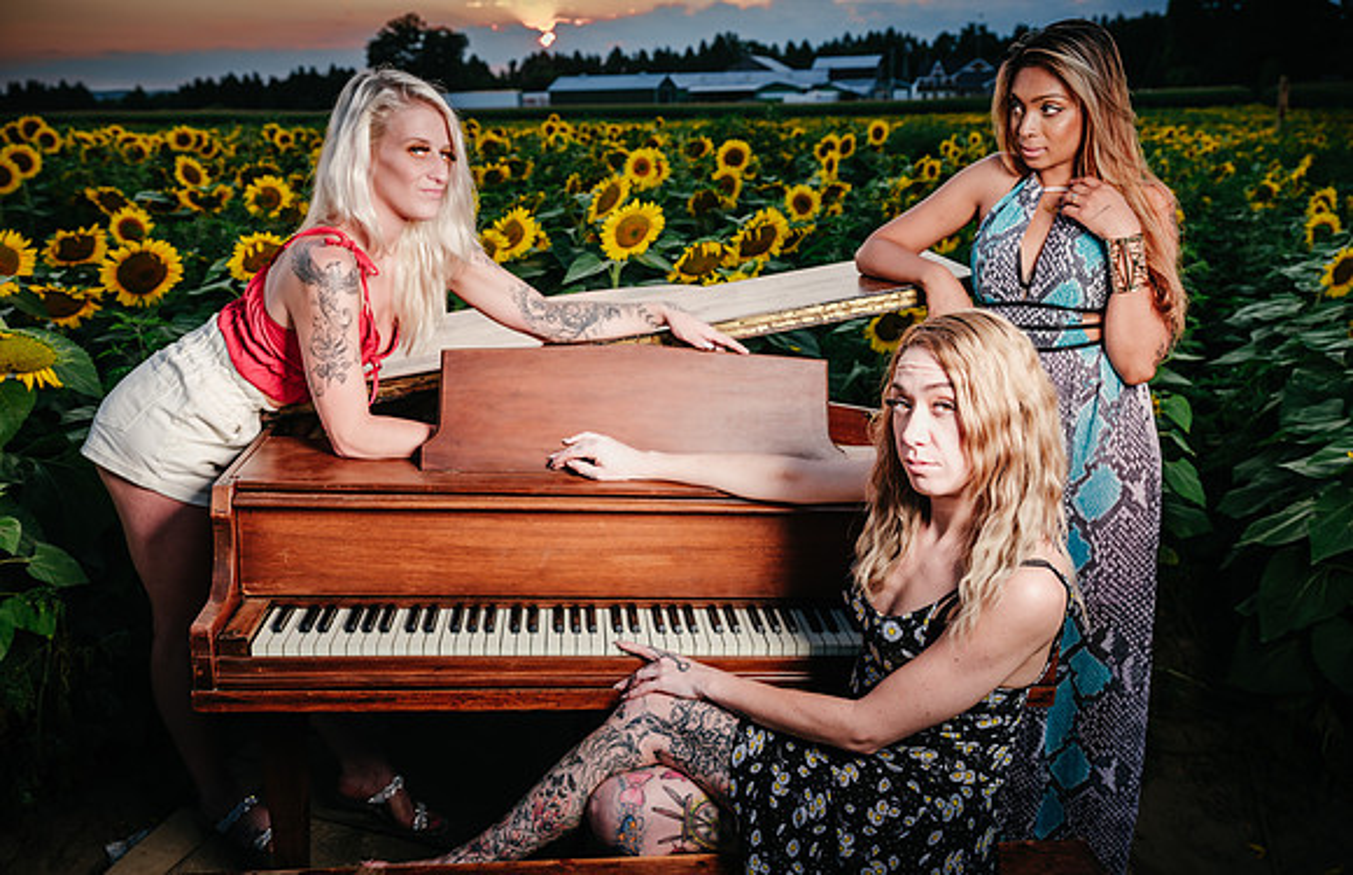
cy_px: 474
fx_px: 1094
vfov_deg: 43.5
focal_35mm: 29
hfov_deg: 63.5
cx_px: 676
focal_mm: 35.6
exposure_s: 1/80
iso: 100
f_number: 5.6
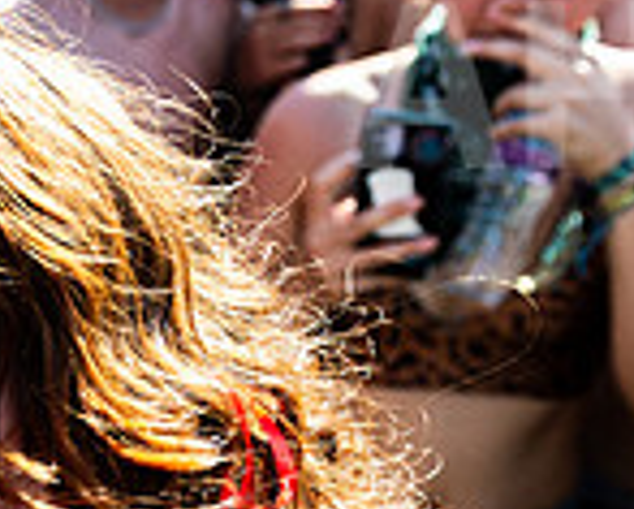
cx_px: -233
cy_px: 597
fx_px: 1672
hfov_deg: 19.5
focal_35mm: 89
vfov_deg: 16.6
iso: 400
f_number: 4
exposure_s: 1/5000
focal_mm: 24
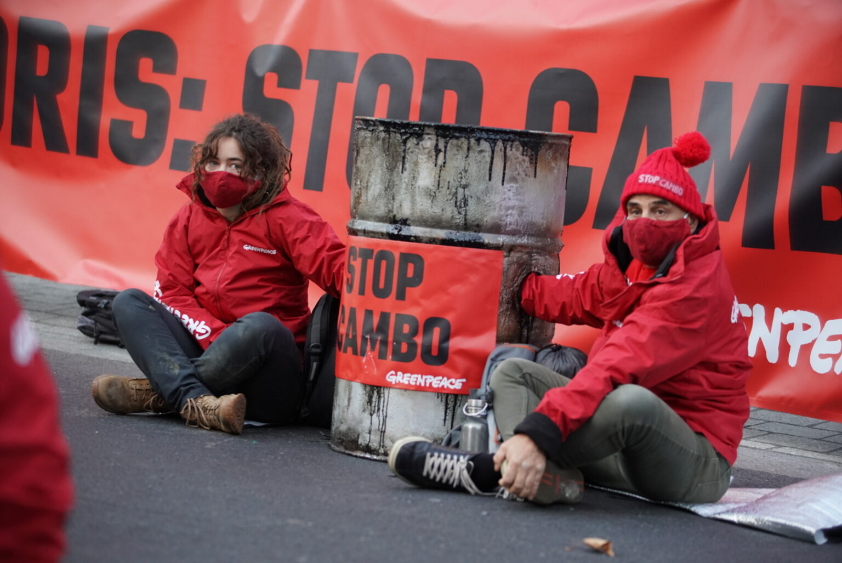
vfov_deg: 12.5
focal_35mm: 110
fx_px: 2575
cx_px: 421
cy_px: 282
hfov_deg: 18.6
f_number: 2.8
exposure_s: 1/400
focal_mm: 110
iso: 2500
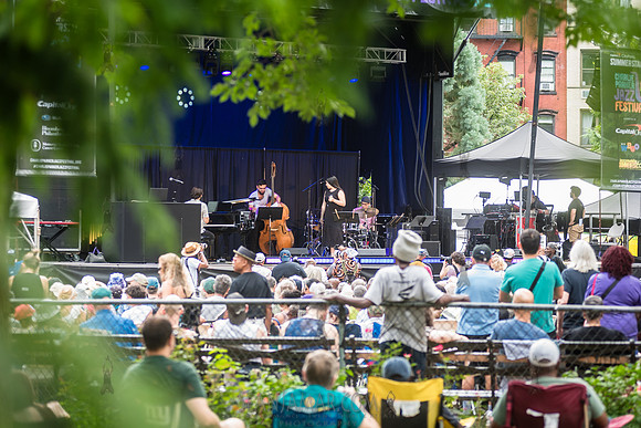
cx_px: 320
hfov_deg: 16.7
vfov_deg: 11.2
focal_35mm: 123
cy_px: 214
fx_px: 2188
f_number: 3.5
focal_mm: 120
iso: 500
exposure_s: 1/400
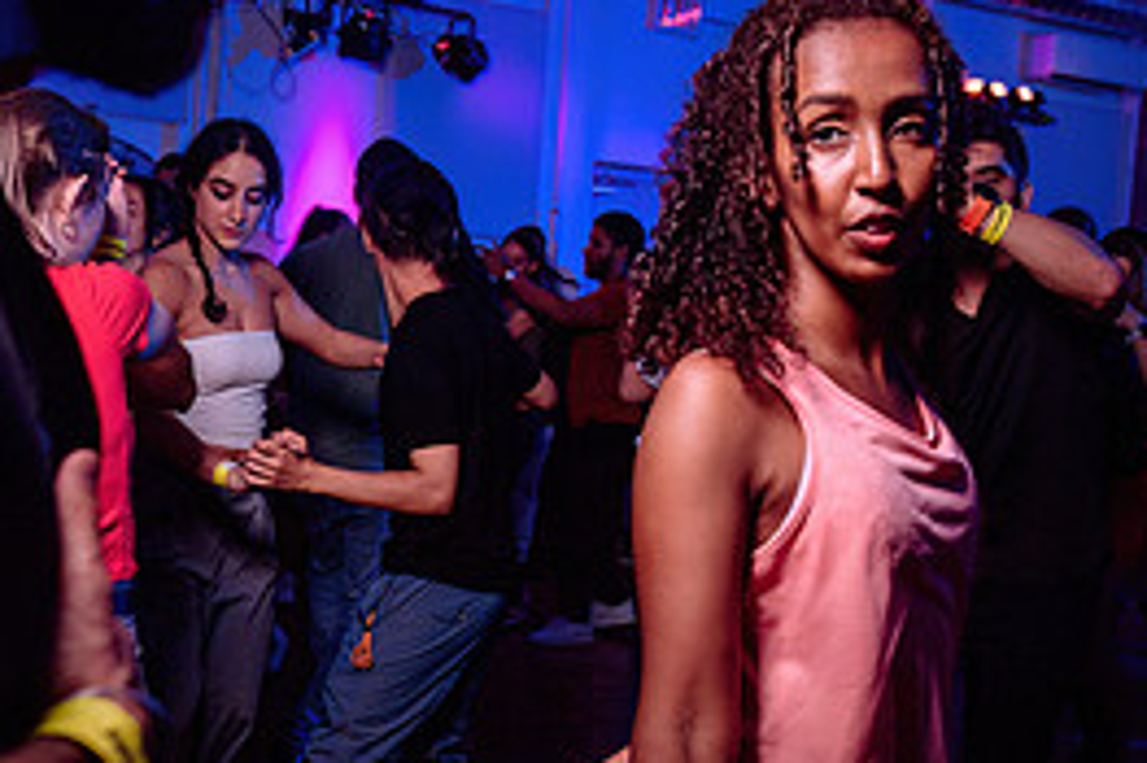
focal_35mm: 53
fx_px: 1688
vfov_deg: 25.5
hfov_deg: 37.5
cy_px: 434
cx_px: 567
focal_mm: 24
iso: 800
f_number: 3.5
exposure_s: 1/30
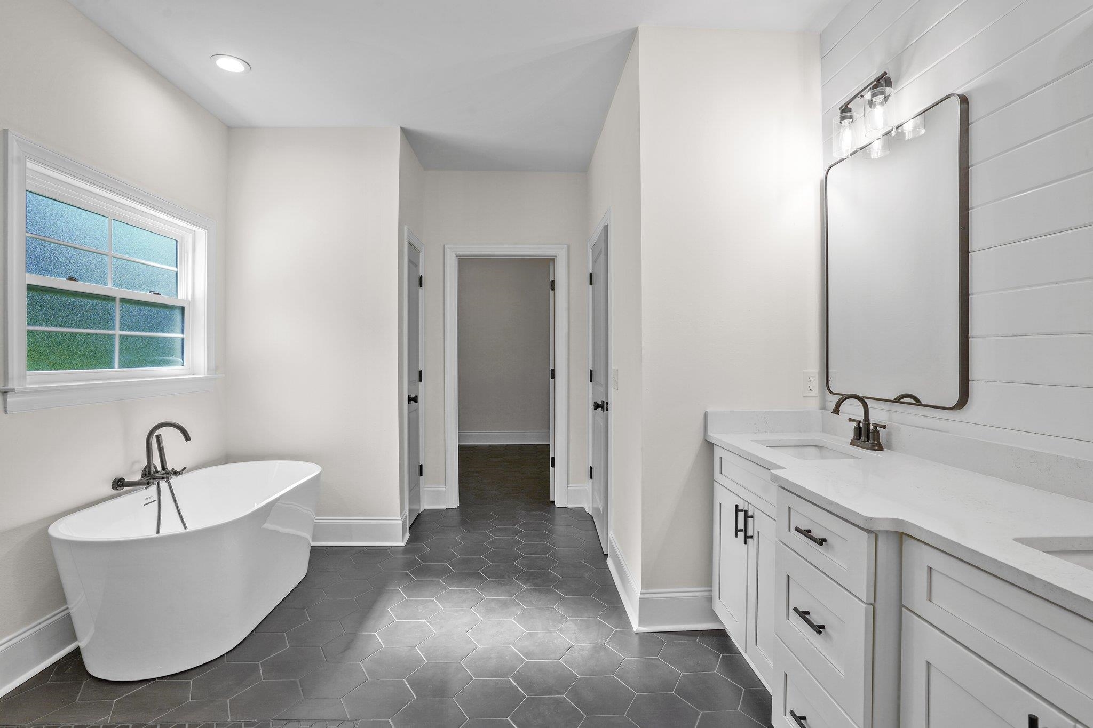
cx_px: 546
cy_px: 364
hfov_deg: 93.3
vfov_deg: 70.4
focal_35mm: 17
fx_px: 516
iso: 100
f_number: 9
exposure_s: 1.6
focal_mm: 17
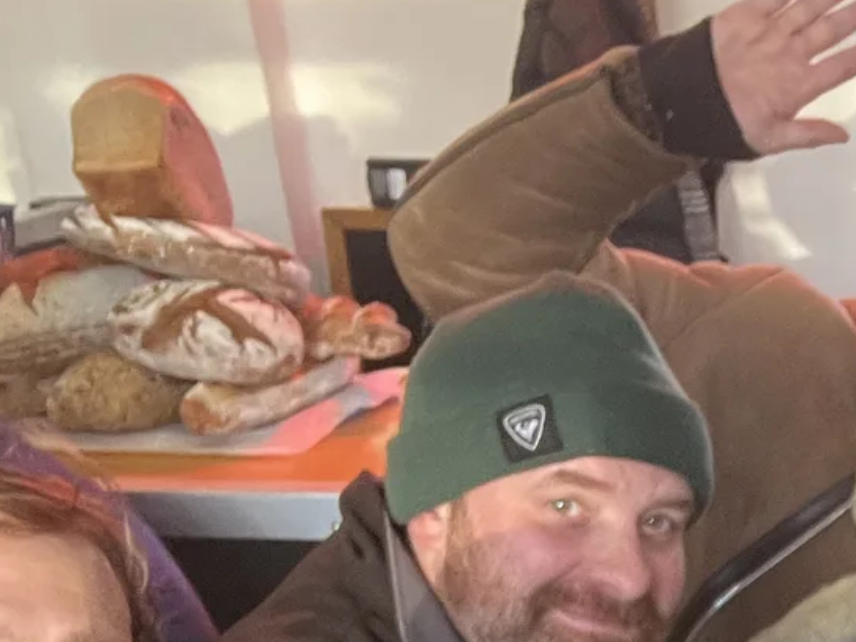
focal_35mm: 84
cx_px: 1284
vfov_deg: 16.0
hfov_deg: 20.1
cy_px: 995
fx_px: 2077
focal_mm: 2.71
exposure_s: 1/50
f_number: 2.2
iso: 125
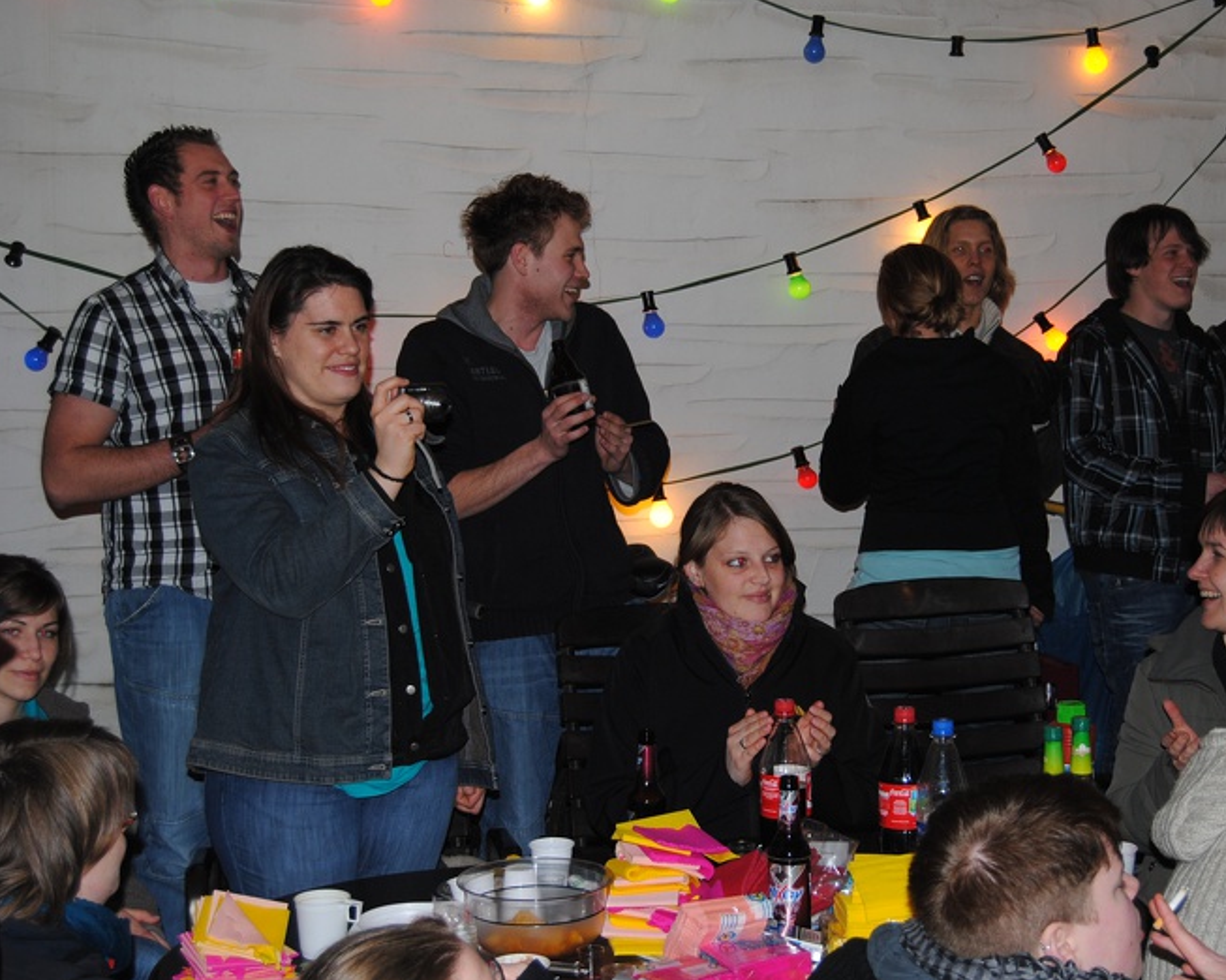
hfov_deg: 29.1
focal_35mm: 65
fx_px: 2358
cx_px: 740
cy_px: 484
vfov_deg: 23.5
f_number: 4.8
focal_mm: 38
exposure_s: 1/60
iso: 200
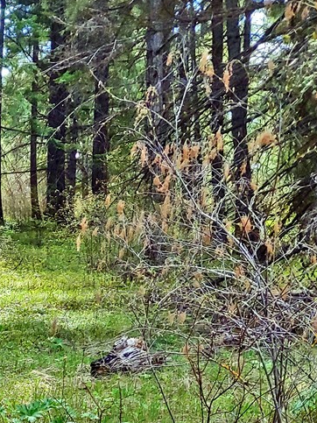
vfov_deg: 18.1
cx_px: -15
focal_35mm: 106
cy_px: 420
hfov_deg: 13.7
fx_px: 1295
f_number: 2.4
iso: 50
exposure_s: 1/120
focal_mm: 5.88
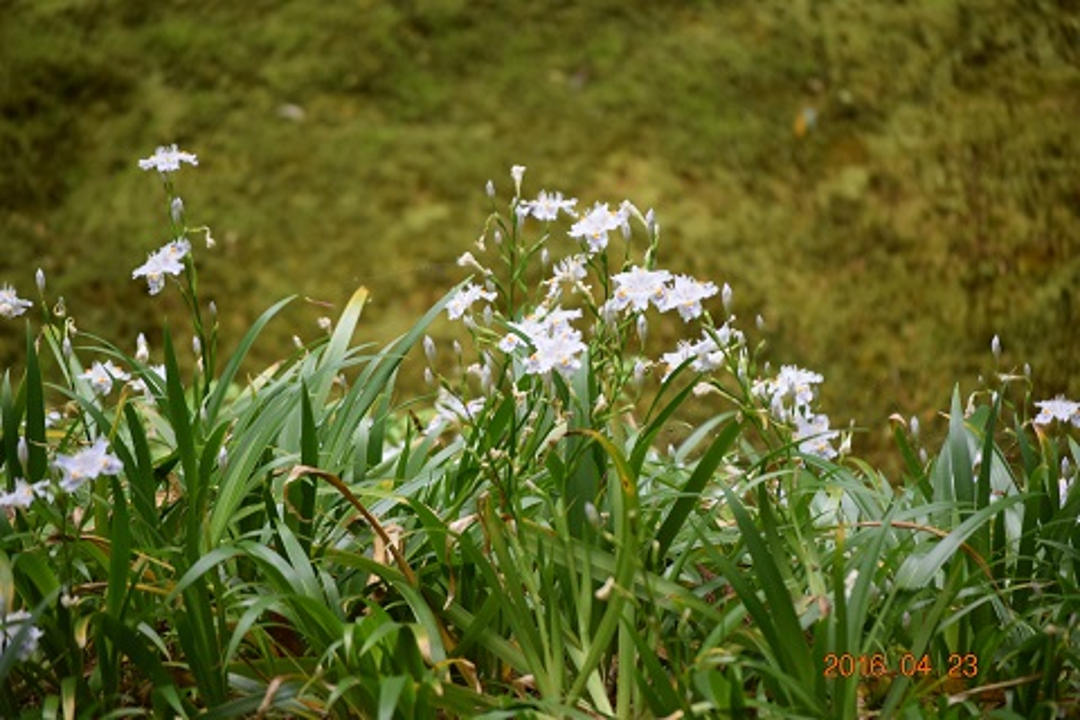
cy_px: 360
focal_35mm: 202
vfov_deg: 6.8
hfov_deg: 10.2
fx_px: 6075
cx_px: 540
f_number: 5.6
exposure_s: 1/125
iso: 400
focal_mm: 135
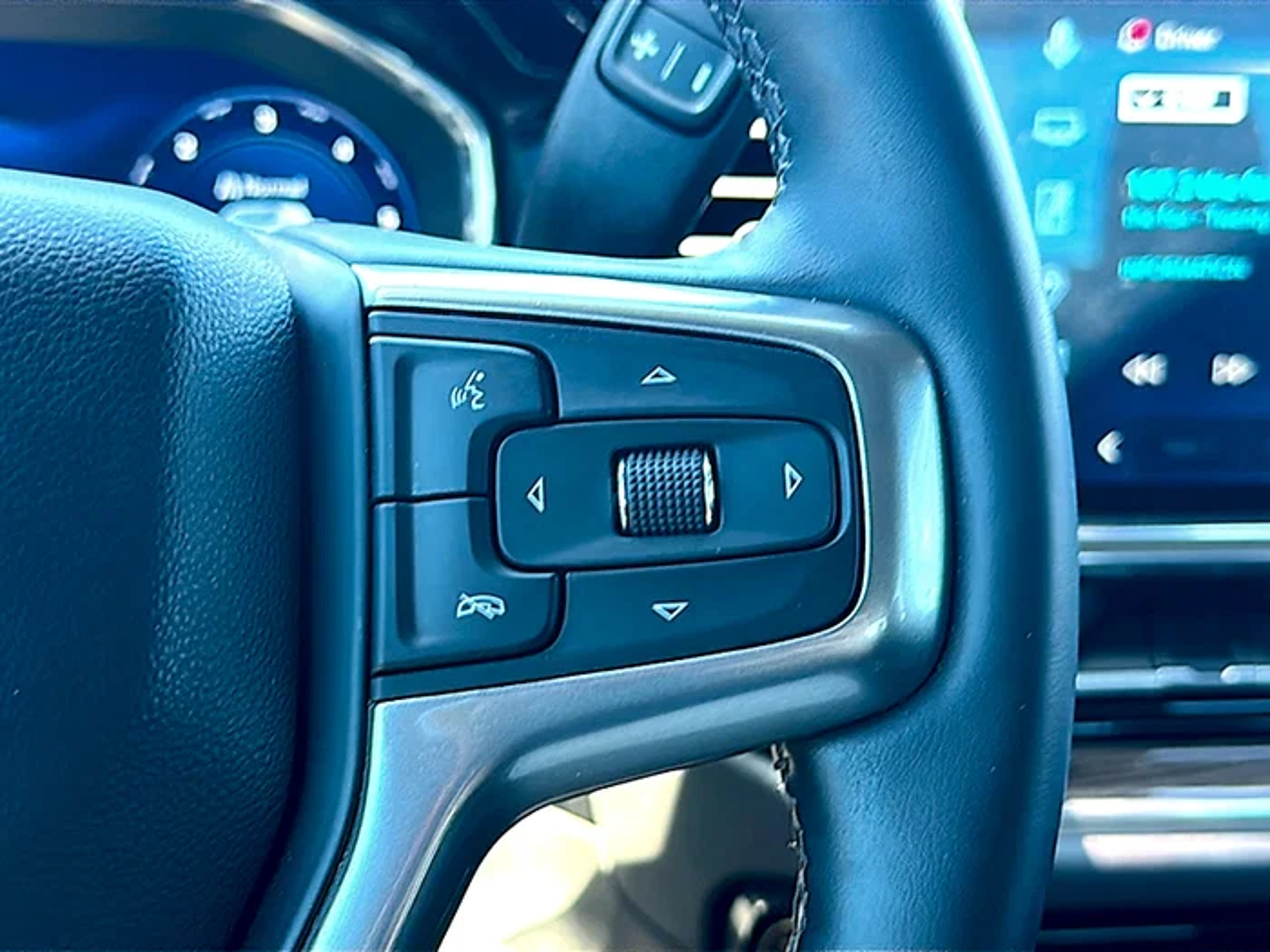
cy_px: 476
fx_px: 1468
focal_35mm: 40
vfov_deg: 36.0
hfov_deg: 46.8
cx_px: 635
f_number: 1.78
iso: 64
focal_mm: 6.86
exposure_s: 1/46
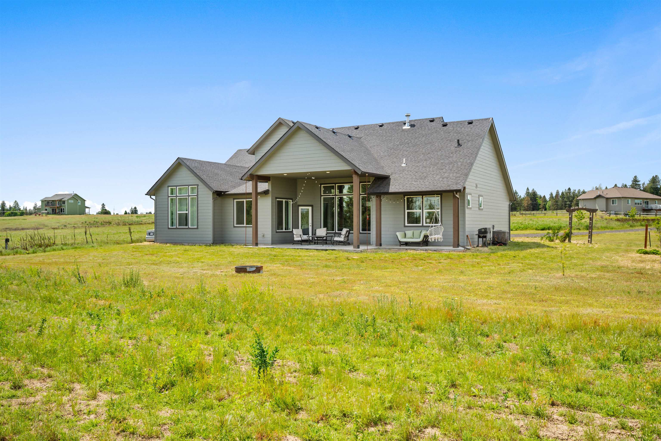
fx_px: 551
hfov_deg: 61.9
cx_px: 330
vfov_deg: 43.6
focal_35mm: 30
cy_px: 220
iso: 100
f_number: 8
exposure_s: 1/100
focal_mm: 30
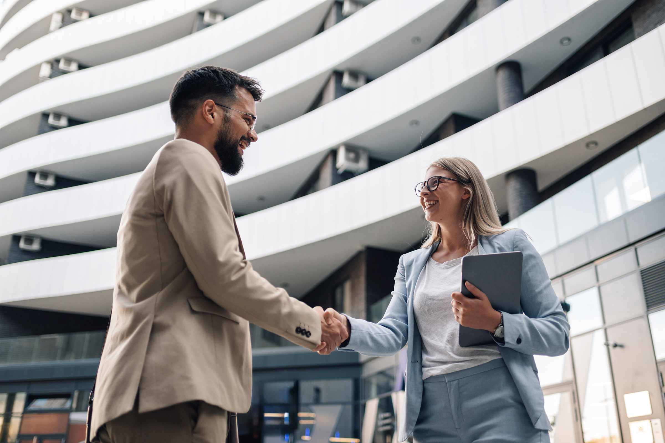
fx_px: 646
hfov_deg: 54.5
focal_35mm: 35
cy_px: 222
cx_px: 332
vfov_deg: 37.8
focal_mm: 35
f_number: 1.8
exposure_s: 1/400
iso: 250
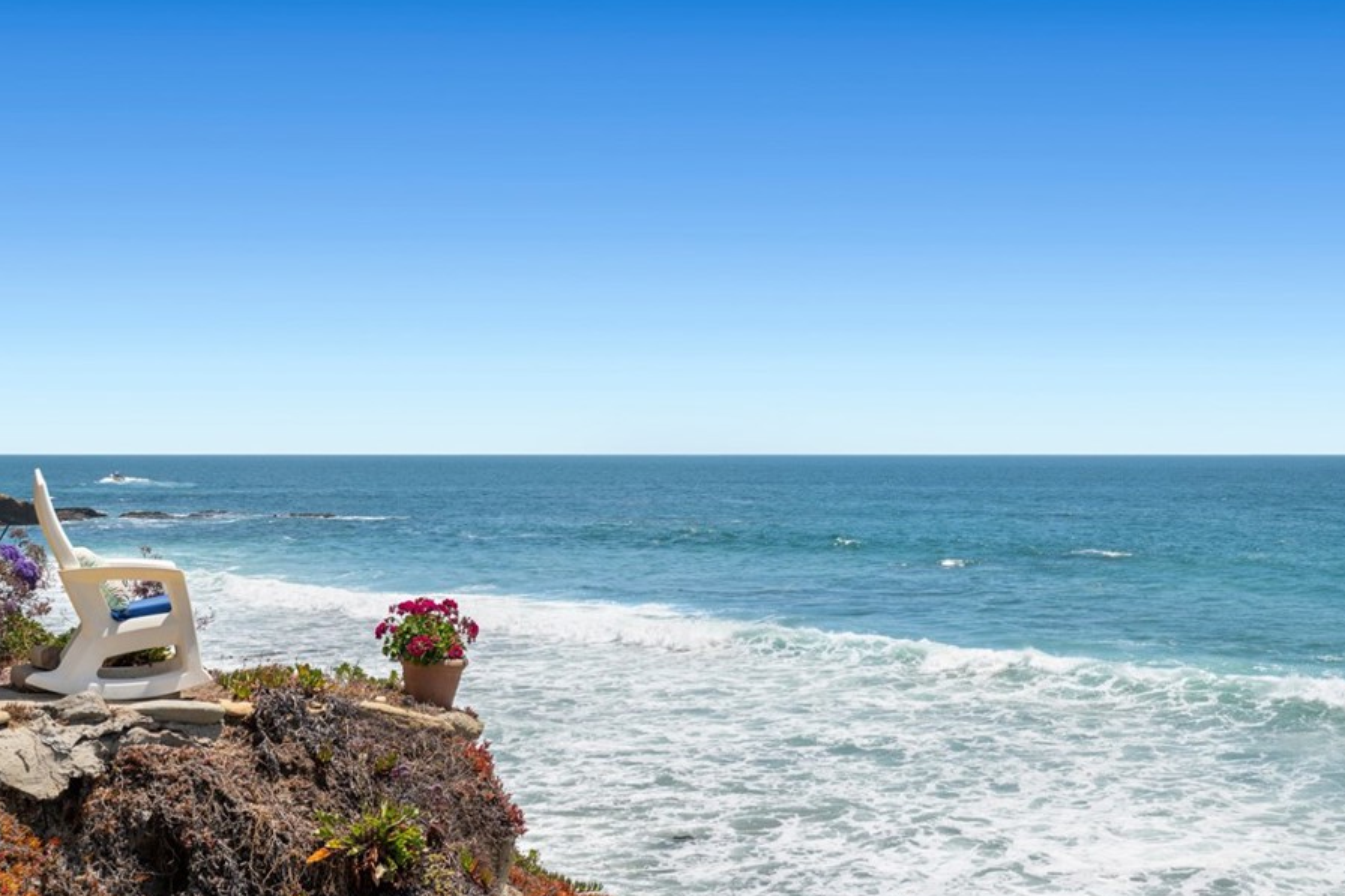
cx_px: 671
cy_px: 456
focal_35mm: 40
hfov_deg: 48.5
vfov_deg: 33.4
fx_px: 1494
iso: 100
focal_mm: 35
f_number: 9
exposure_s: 1/400
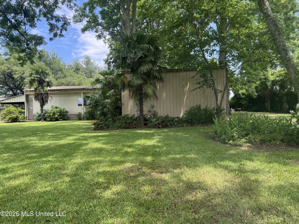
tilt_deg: -1.9
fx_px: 207
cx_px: 150
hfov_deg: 71.6
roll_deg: +2.2
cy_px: 112
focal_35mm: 24
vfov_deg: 56.8
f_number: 1.78
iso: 80
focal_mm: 6.76
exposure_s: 1/539
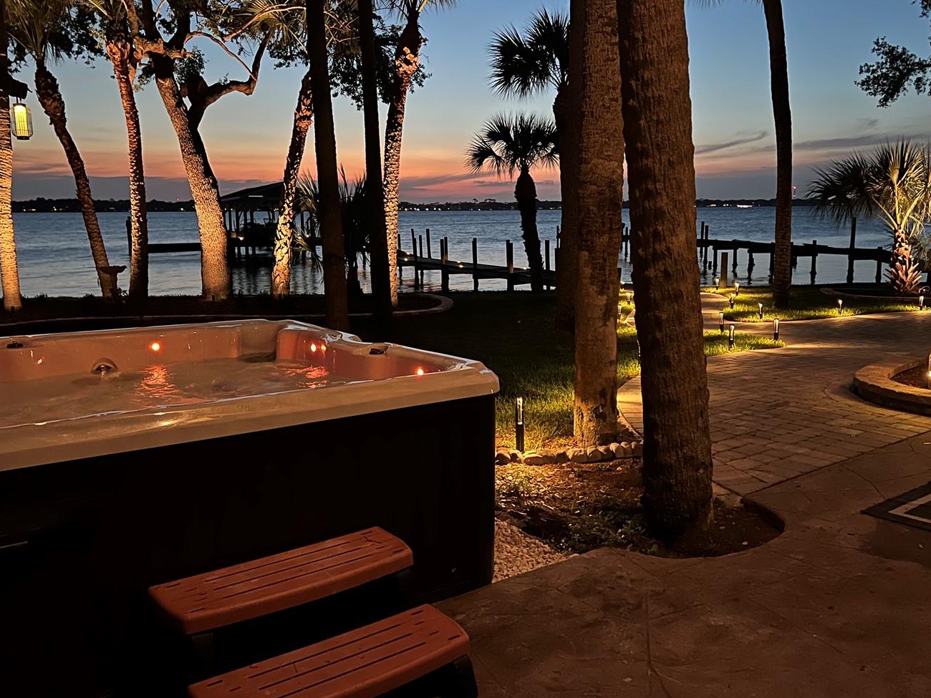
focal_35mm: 32
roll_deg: +0.6
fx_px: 861
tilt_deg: -9.0
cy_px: 348
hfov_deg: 56.8
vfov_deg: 44.2
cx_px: 468
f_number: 1.5
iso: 1000
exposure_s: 1/24
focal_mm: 5.7
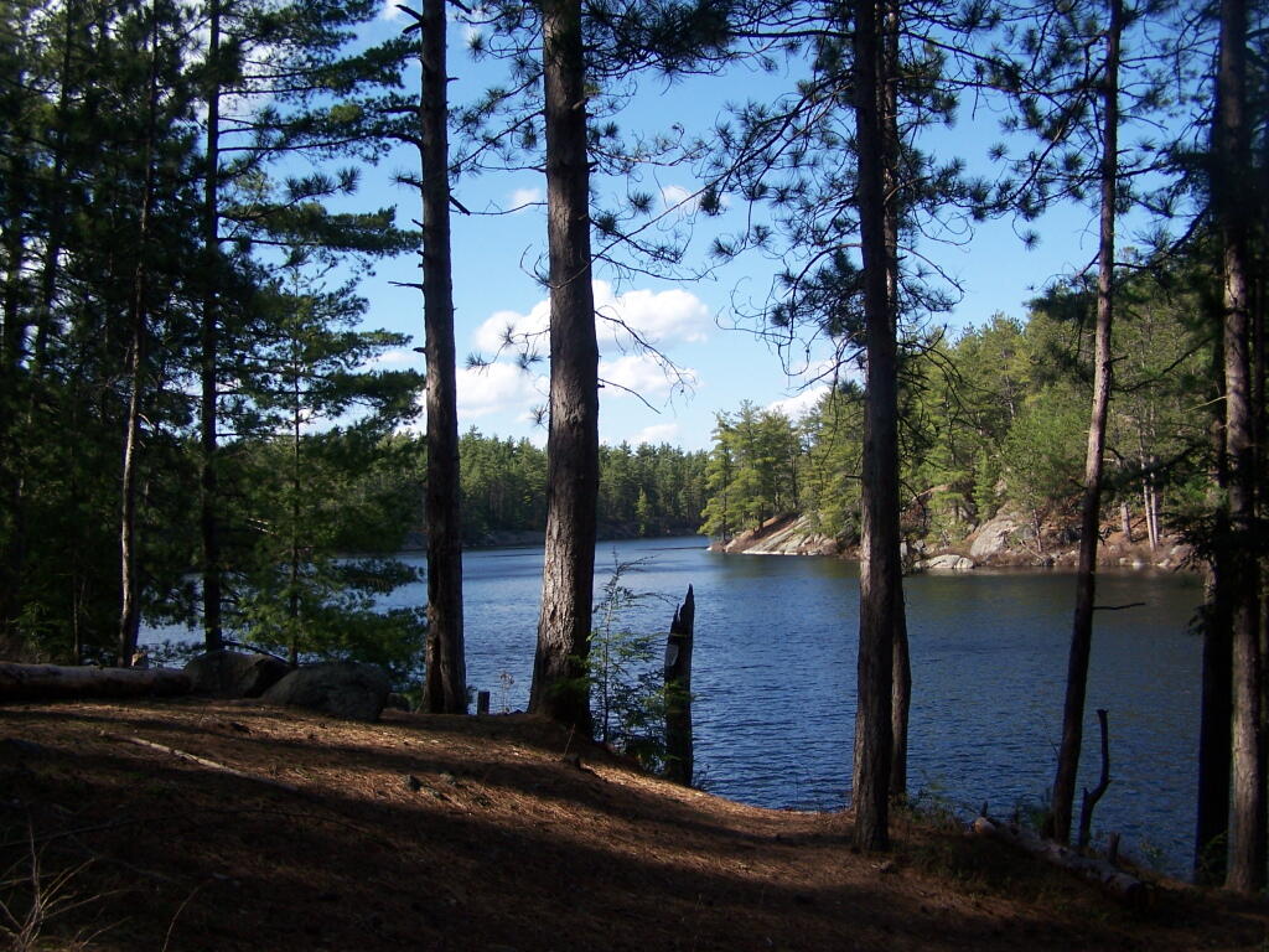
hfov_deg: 49.0
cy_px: 476
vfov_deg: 37.7
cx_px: 634
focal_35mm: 38
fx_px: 1393
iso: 80
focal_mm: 6.3
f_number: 2.8
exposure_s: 1/1000
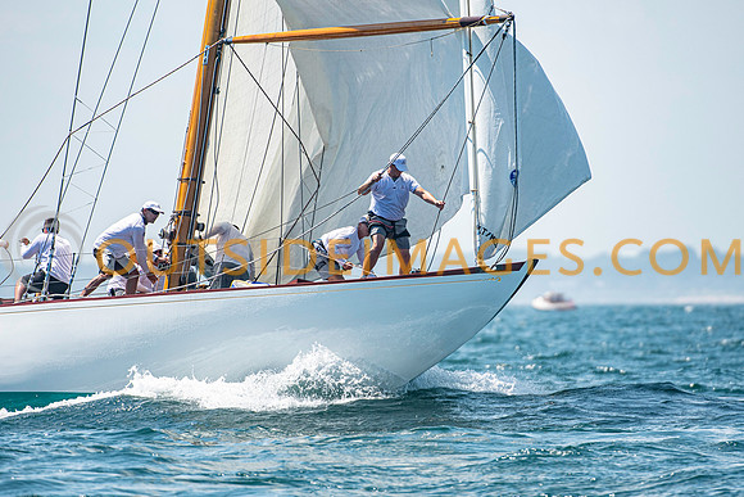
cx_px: 372
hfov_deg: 3.4
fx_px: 12402
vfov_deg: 2.3
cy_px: 248
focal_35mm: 600
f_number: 5
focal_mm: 400
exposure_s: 1/2500
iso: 400
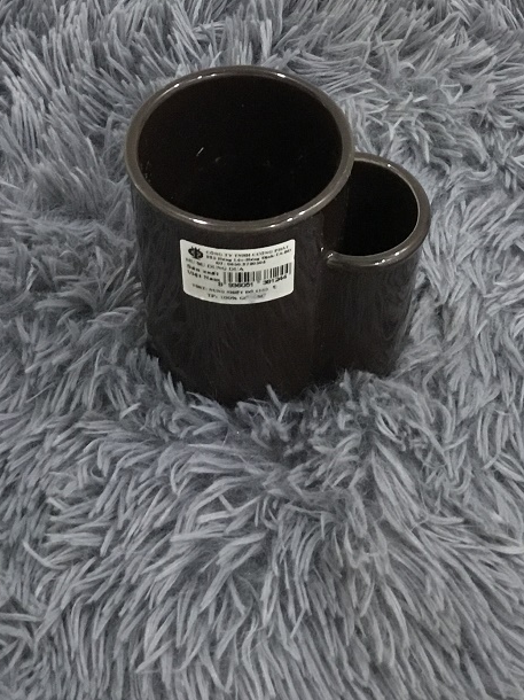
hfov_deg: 24.0
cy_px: 92
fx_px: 1232
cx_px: 256
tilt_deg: -45.3
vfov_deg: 30.5
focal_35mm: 61
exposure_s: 1/33
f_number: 2.4
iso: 200
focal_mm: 3.3
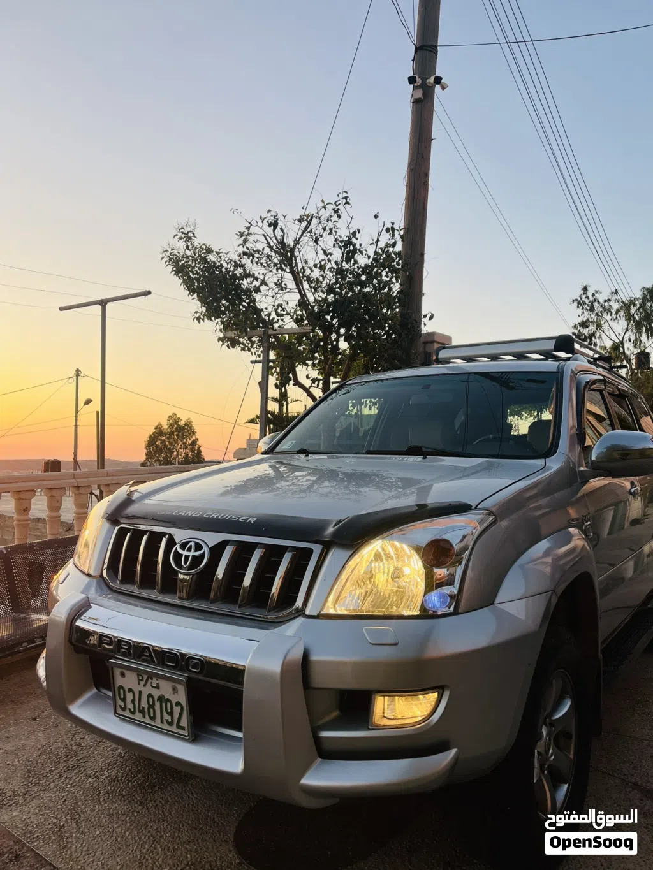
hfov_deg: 53.1
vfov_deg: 67.3
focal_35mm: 26
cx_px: 326
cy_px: 435
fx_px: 654
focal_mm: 5.1
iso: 50
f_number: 1.6
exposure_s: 1/379
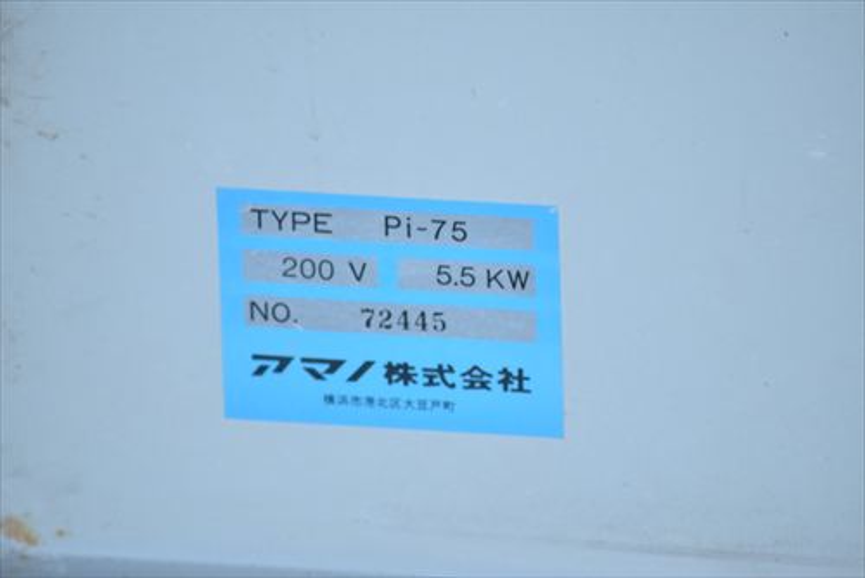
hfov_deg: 4.6
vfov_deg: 3.1
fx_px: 10818
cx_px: 432
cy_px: 289
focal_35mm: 450
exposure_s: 1/80
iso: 1250
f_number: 6.3
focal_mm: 300
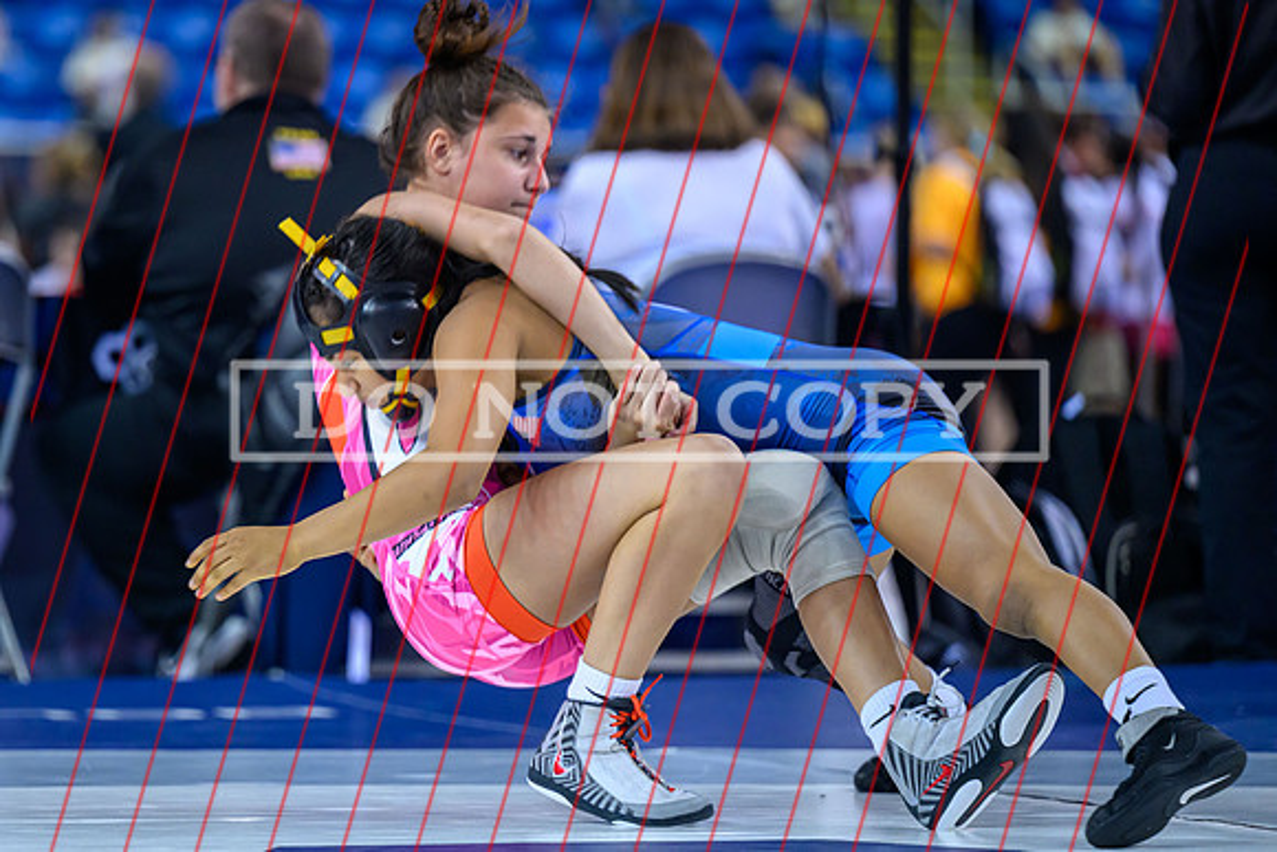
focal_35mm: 226
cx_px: 453
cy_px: 500
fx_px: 8010
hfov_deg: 9.1
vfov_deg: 6.1
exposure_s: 1/800
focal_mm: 175
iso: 2500
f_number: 2.8
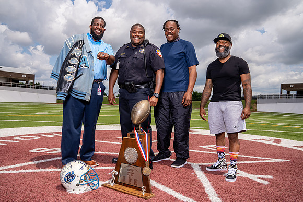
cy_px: 101
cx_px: 152
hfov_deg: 65.5
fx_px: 236
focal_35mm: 28
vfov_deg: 46.4
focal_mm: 28
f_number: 11
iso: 125
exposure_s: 1/200
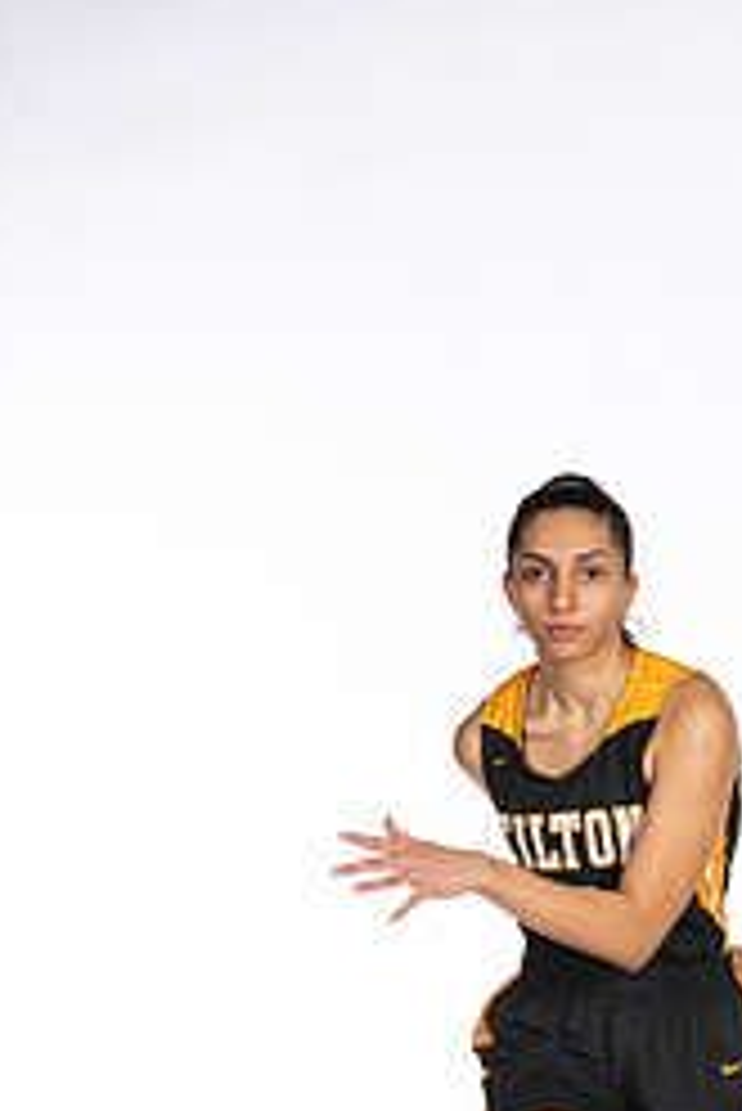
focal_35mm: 191
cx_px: 652
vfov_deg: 10.7
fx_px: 5896
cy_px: 985
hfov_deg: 7.2
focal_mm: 70
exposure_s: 1/100
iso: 100
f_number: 5.6
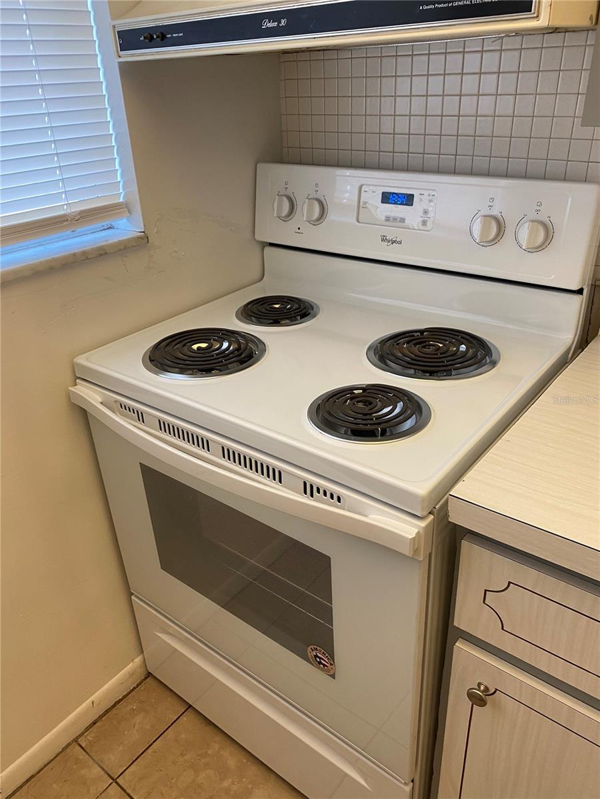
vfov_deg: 67.3
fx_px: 601
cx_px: 300
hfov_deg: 53.1
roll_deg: +2.5
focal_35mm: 26
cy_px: 400
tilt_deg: -28.3
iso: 80
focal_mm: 4.25
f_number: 1.8
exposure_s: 1/60
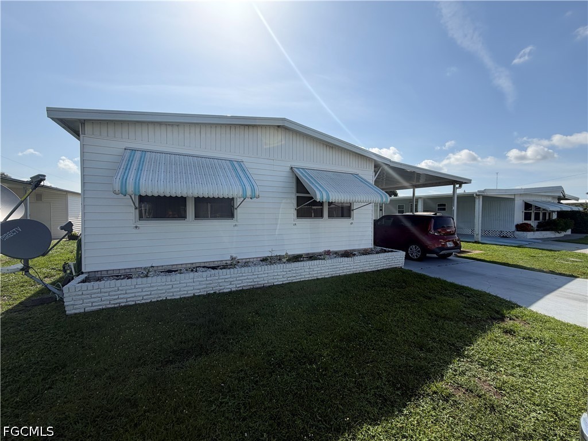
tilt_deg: -1.4
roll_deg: +0.0
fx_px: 238
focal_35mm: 14
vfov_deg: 85.7
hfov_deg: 102.1
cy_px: 220
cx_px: 294
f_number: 2.2
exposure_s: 1/1105
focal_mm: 2.22
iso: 20
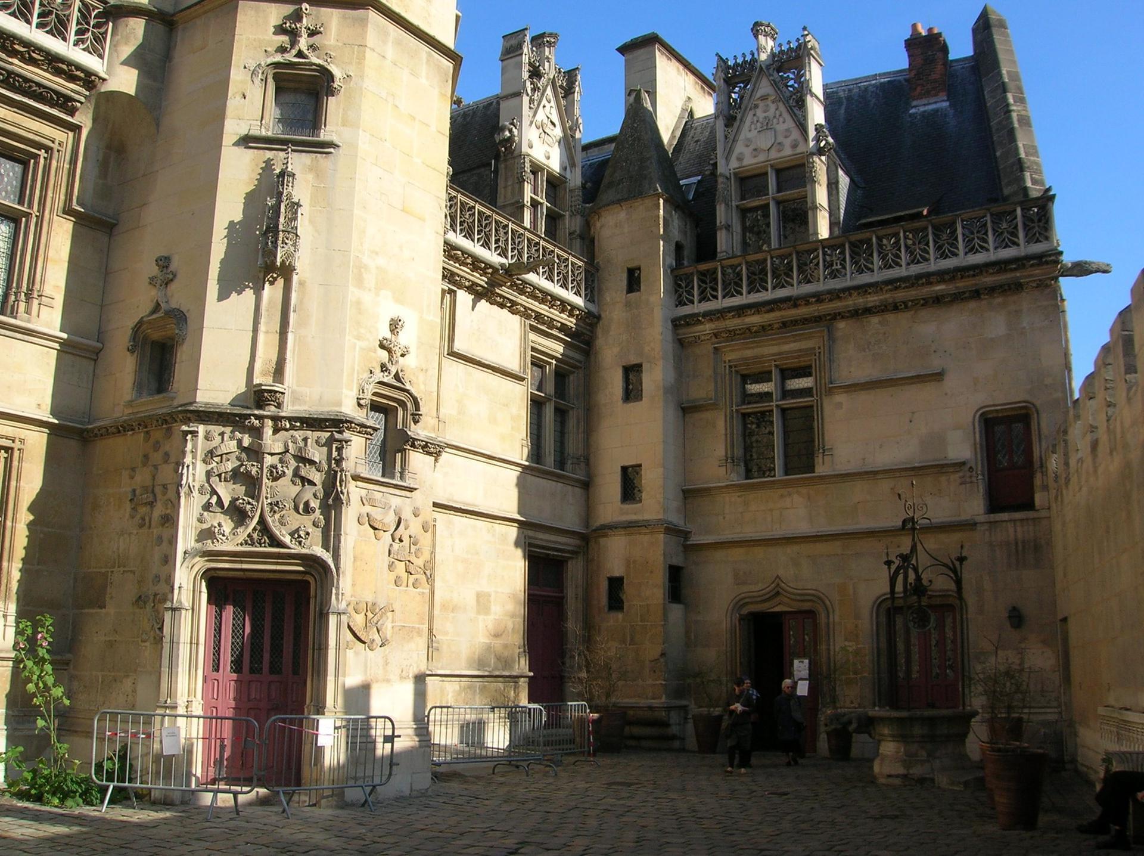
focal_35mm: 34
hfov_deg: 54.0
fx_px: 1123
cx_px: 572
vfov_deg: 41.7
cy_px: 428
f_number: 4.9
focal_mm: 5.7
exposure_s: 1/270
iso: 50
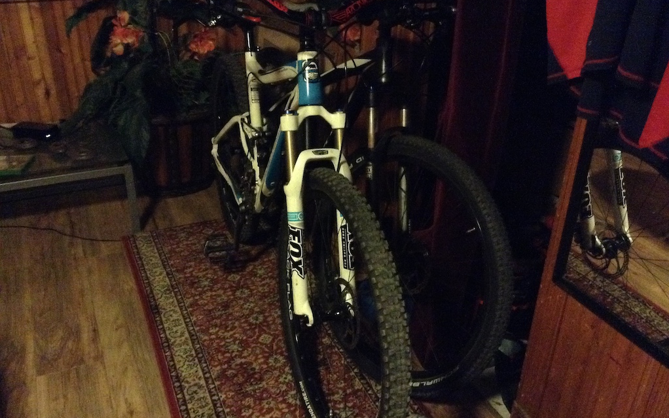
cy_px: 221
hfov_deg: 55.3
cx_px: 334
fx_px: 638
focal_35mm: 35
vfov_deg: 36.3
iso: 640
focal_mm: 3.3
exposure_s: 1/15
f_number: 2.4
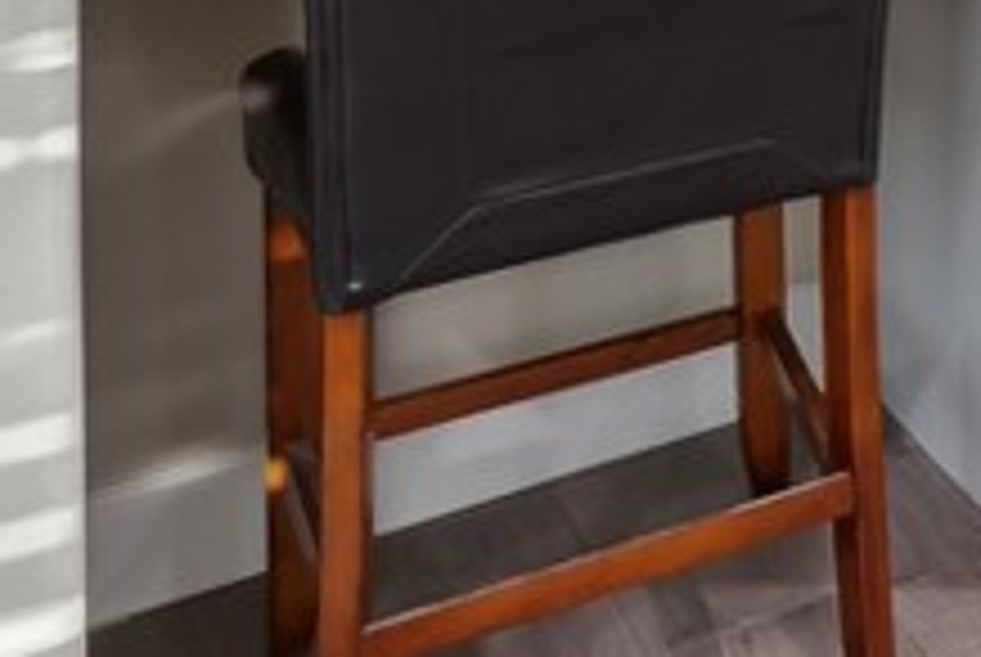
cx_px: 1944
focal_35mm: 75
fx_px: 2046
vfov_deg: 14.9
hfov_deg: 18.3
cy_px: -664
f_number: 22
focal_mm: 16
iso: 100
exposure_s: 3.2
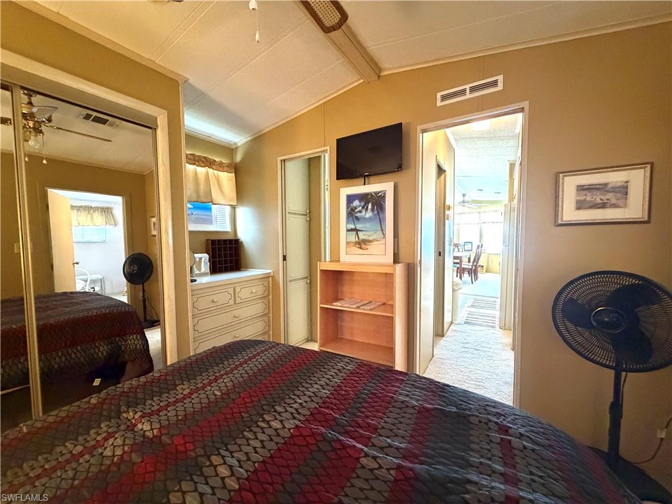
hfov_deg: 102.1
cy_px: 252
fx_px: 272
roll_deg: +1.3
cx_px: 336
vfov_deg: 85.7
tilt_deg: -3.8
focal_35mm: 14
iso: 1000
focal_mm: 2.22
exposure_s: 1/60
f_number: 2.2
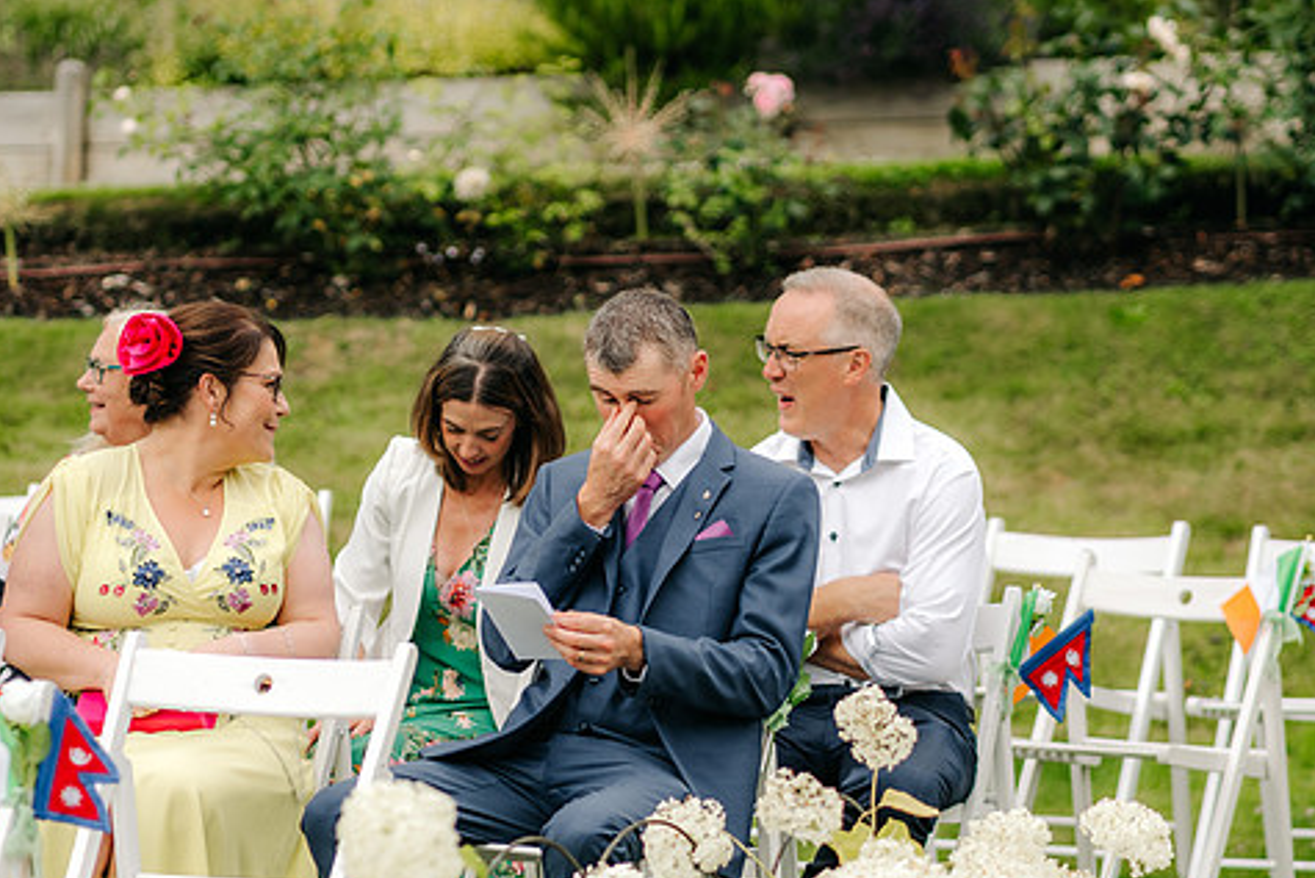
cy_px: 414
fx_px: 5663
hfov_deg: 13.2
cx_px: 612
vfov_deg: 8.9
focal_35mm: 155
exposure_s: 1/1250
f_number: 2
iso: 100
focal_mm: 85
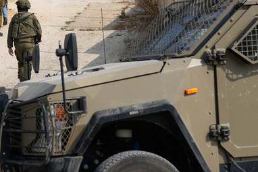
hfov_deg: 16.1
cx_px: 26
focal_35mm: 126
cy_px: 58
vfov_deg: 10.9
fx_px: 903
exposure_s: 1/2500
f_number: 2.8
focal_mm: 47
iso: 100
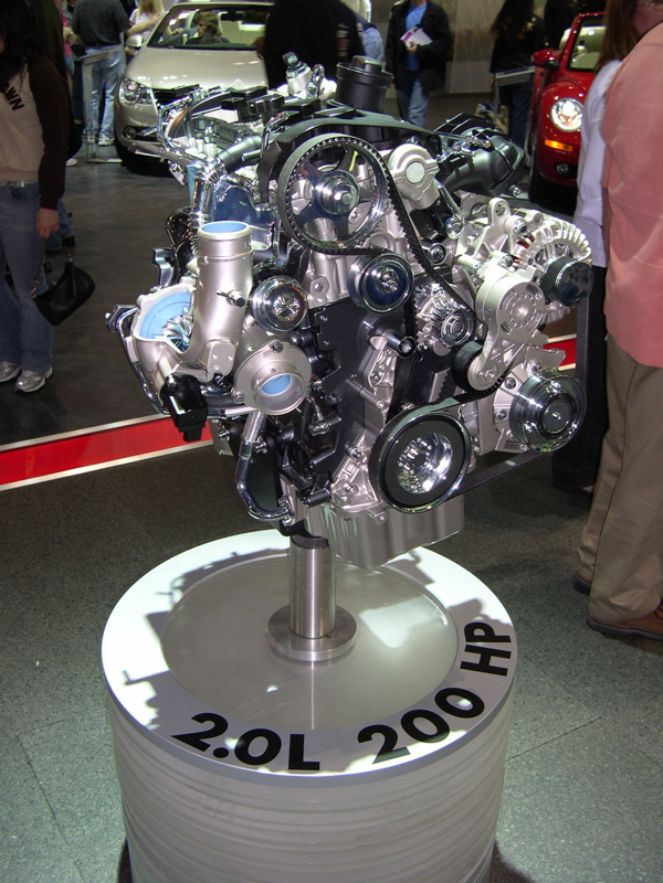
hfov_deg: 37.7
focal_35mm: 38
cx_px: 332
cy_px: 442
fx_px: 970
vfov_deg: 49.0
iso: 100
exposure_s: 1/30
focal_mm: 8
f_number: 2.8
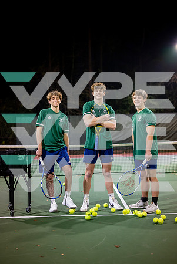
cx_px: 88
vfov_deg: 39.6
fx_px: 368
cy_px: 132
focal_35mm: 50
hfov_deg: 27.1
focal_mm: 50
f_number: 1.8
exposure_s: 1/160
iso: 800
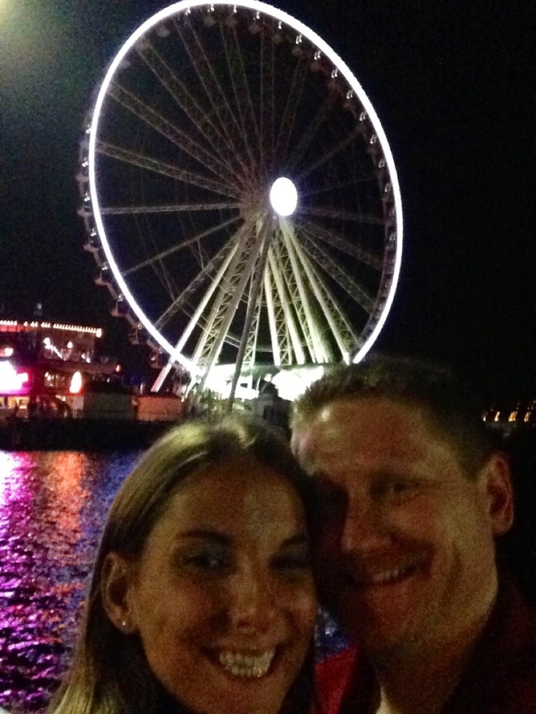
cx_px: 268
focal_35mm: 35
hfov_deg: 40.7
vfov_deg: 52.6
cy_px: 357
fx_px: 723
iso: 1000
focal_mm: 2.18
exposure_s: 1/15
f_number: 2.4
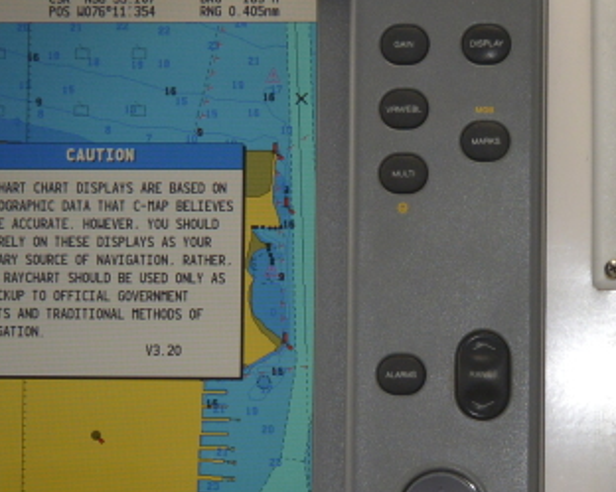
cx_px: 470
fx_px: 1876
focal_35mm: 103
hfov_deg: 18.5
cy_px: 330
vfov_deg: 14.9
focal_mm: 14.4
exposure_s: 1/250
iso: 250
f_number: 4.5
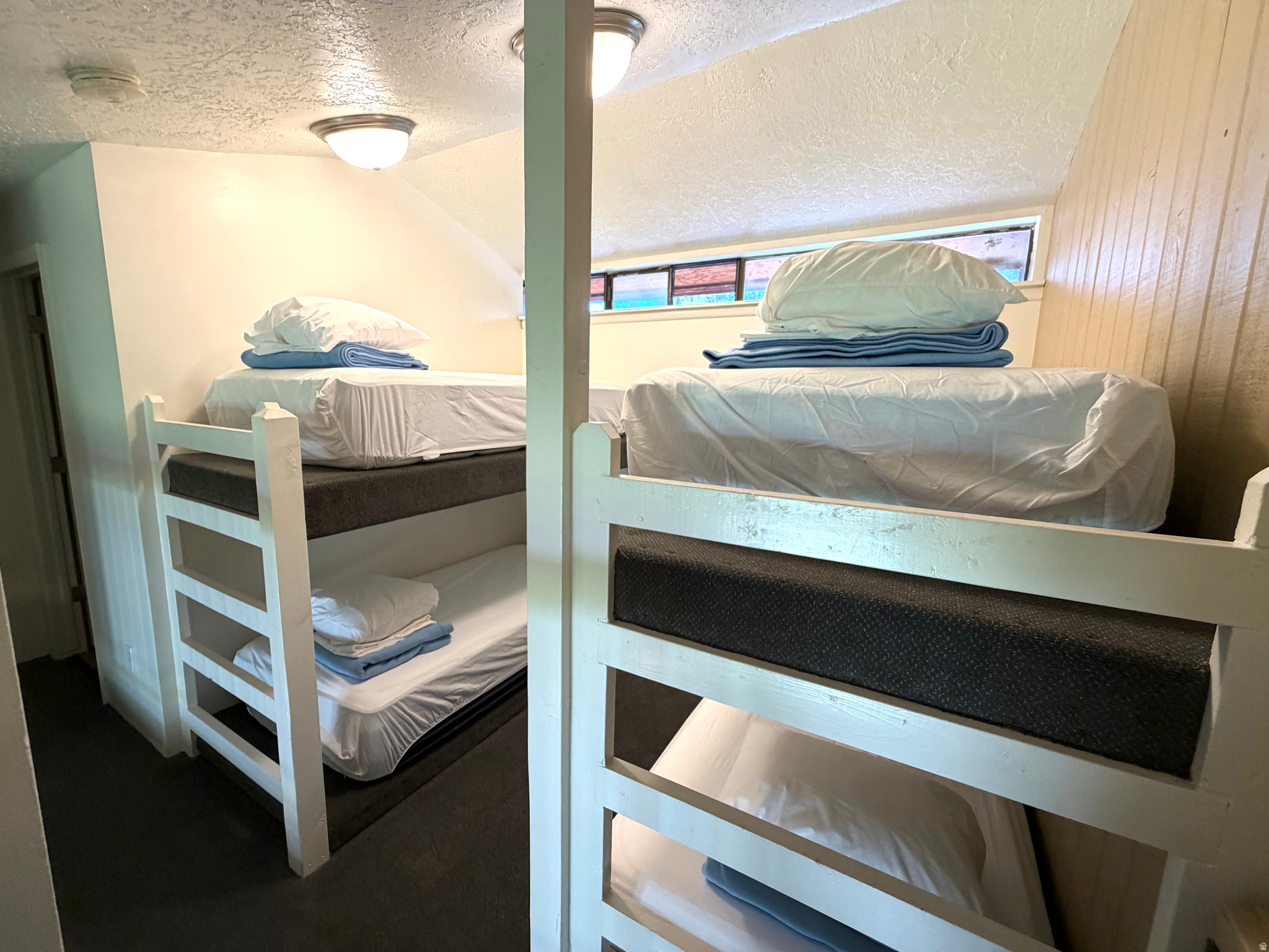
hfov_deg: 102.1
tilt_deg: -9.1
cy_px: 476
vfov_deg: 85.7
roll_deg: -1.4
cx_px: 634
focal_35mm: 14
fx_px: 513
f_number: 2.2
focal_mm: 2.22
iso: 160
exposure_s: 1/120
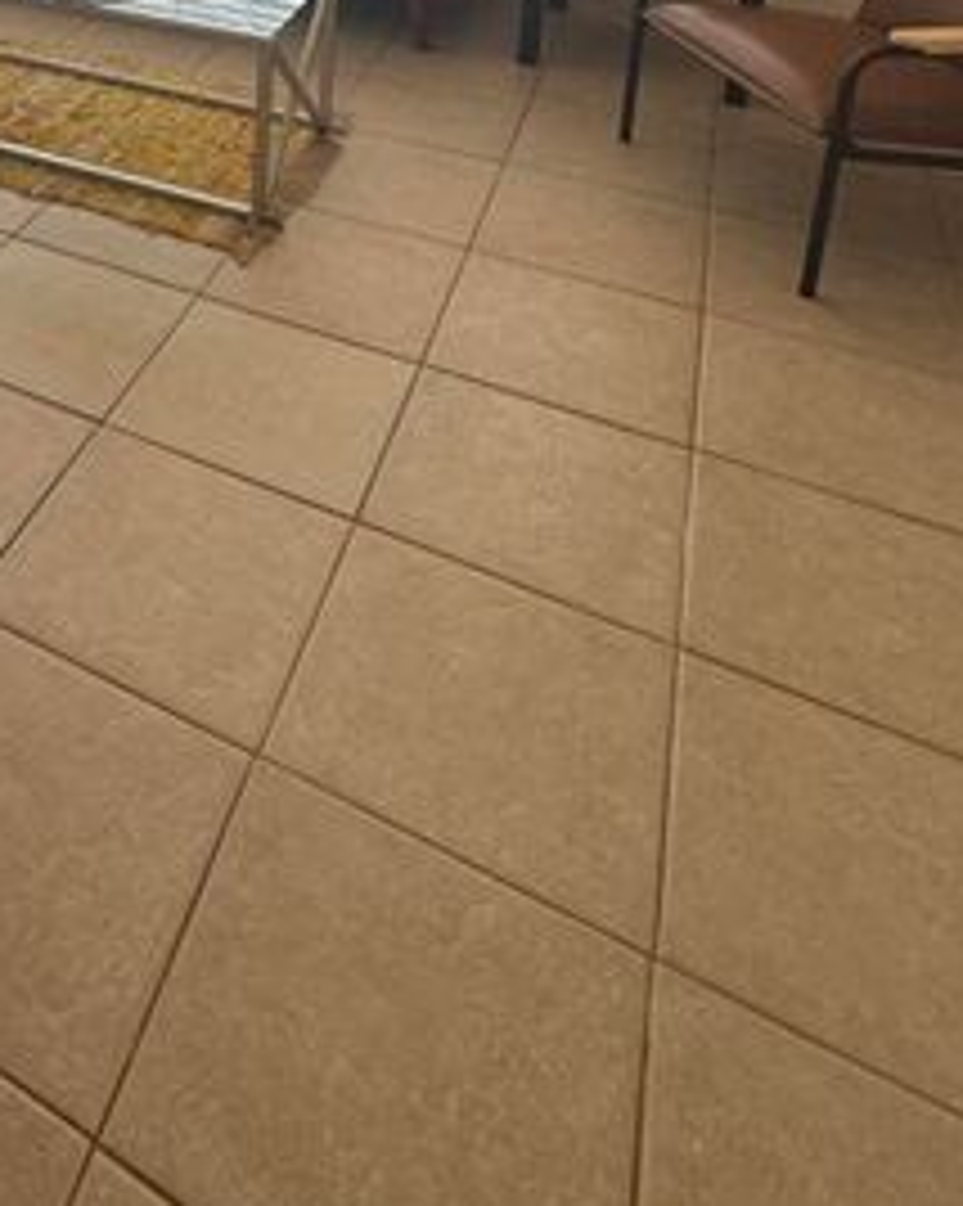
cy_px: -115
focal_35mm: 34
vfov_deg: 42.0
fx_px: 1213
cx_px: 4
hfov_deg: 38.5
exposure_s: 1/99
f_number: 2.2
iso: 200
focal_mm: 2.22
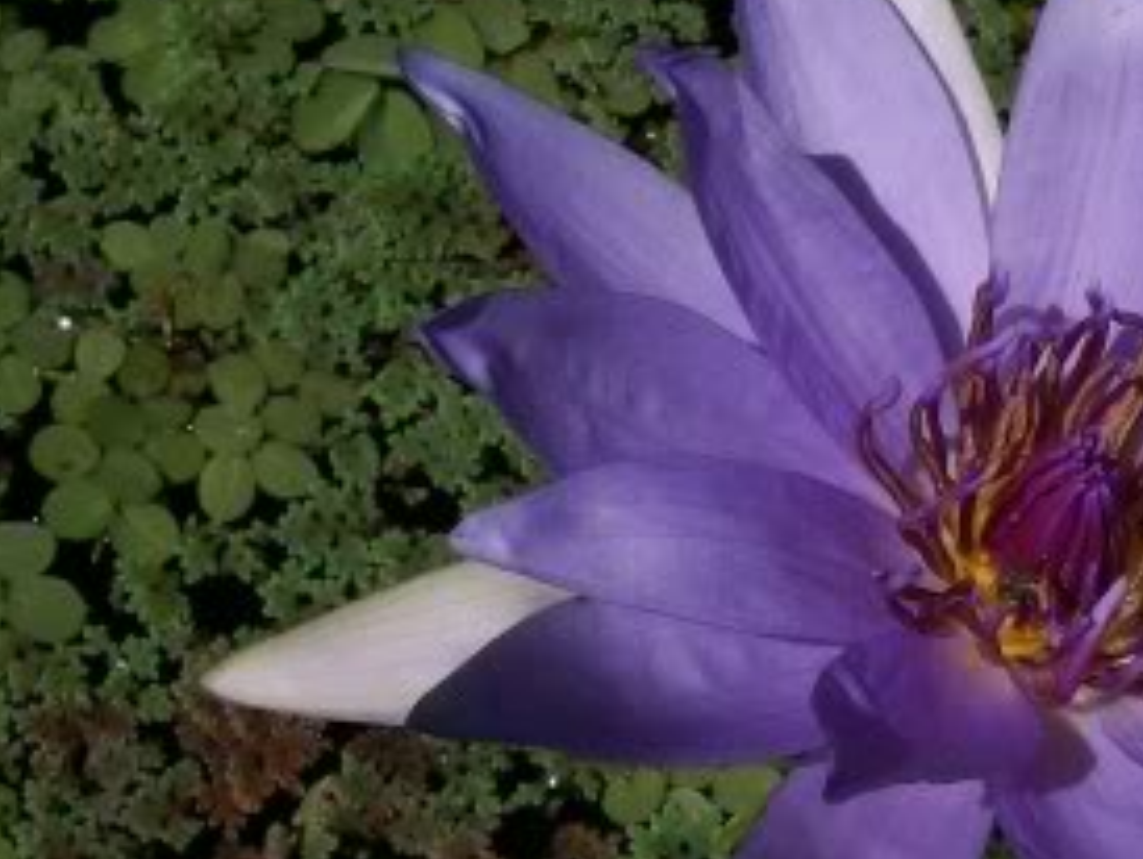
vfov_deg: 17.6
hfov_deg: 23.0
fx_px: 2776
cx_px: 901
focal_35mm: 84
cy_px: 471
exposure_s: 1/1401
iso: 80
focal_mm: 6
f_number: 4.8
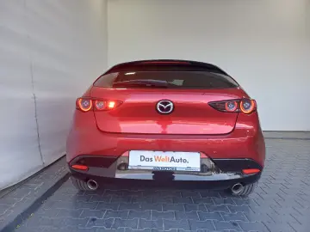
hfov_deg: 69.4
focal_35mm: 25
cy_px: 116
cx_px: 155
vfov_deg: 54.9
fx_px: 224
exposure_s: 1/100
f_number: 1.8
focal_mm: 4.65
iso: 50
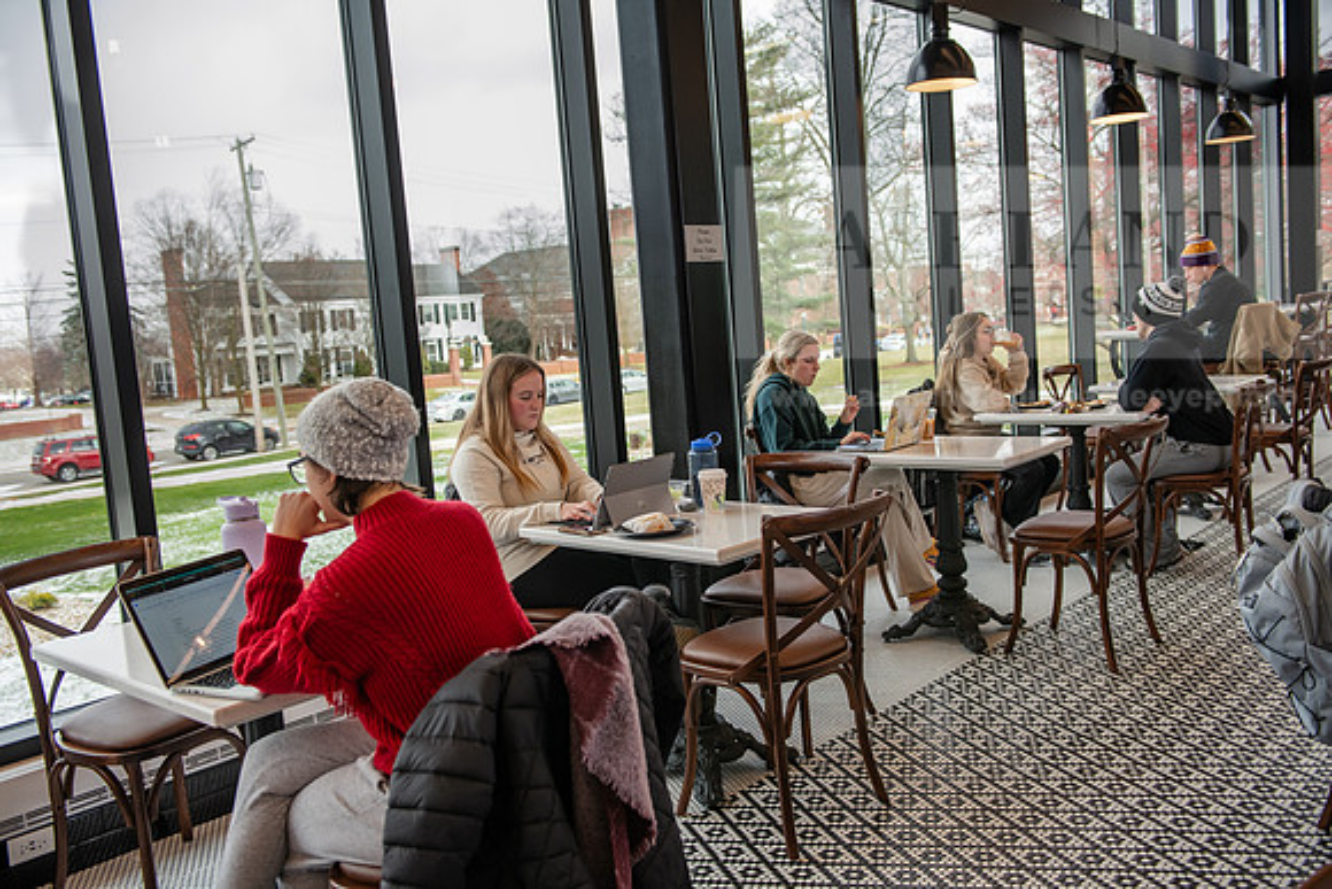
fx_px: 1184
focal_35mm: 32
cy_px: 444
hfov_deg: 58.7
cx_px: 666
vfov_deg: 41.1
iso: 400
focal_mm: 32
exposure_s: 1/200
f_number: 3.5
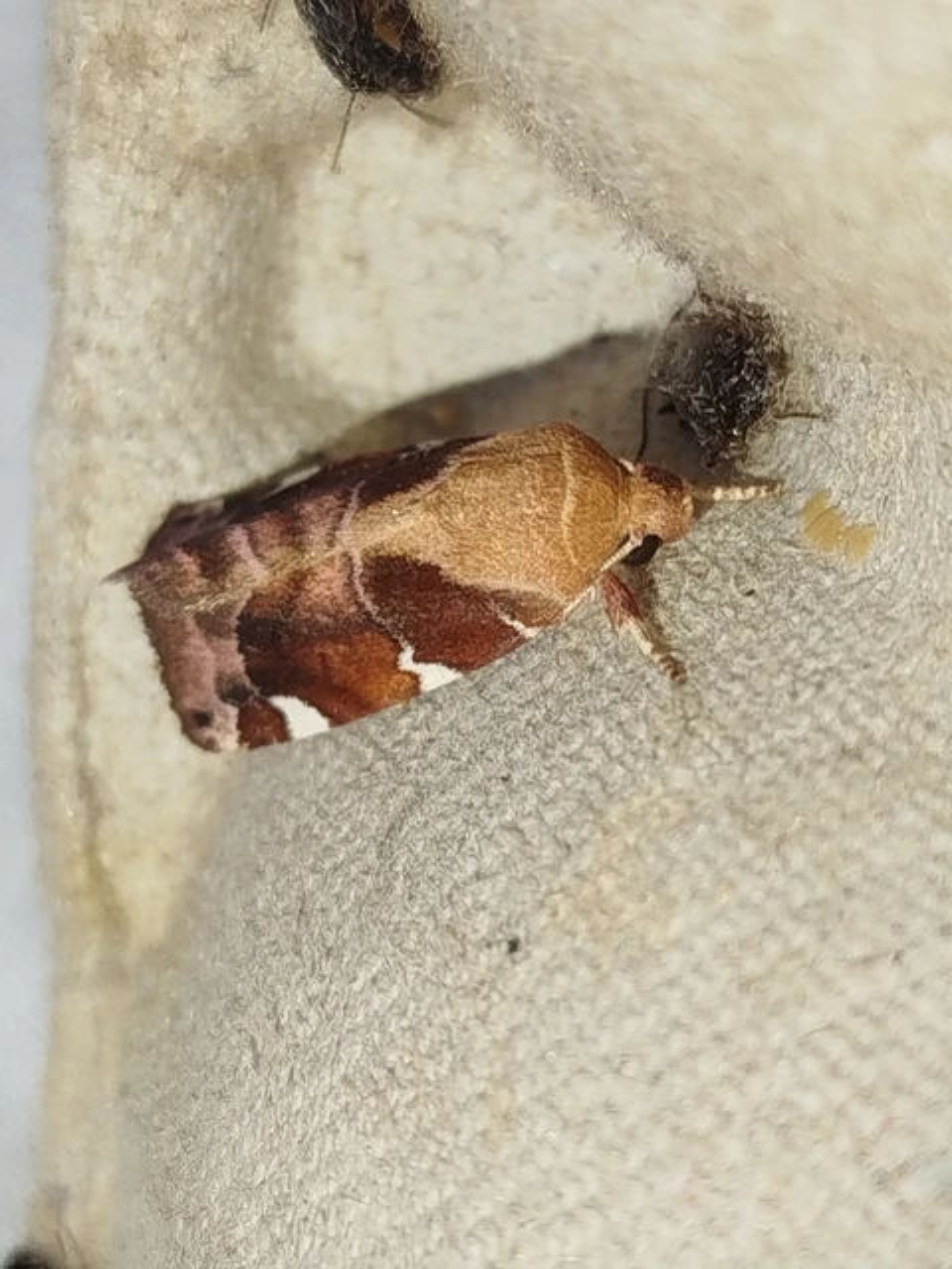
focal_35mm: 88
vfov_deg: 22.3
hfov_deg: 16.8
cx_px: 476
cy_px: 634
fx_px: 3227
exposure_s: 1/50
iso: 80
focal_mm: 5.31
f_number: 1.7
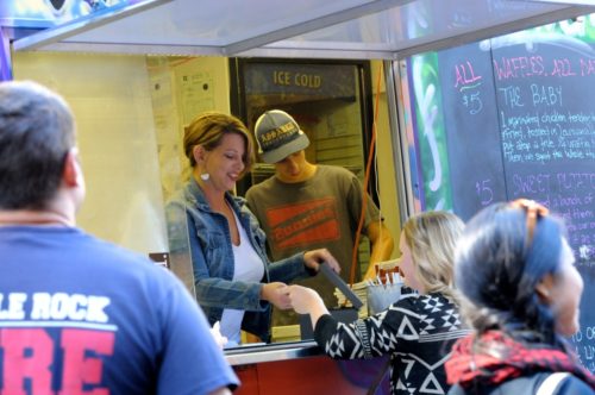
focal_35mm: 117
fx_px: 1931
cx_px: 298
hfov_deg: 17.5
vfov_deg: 11.7
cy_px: 198
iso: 1250
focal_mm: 78
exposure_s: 1/80
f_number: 6.3
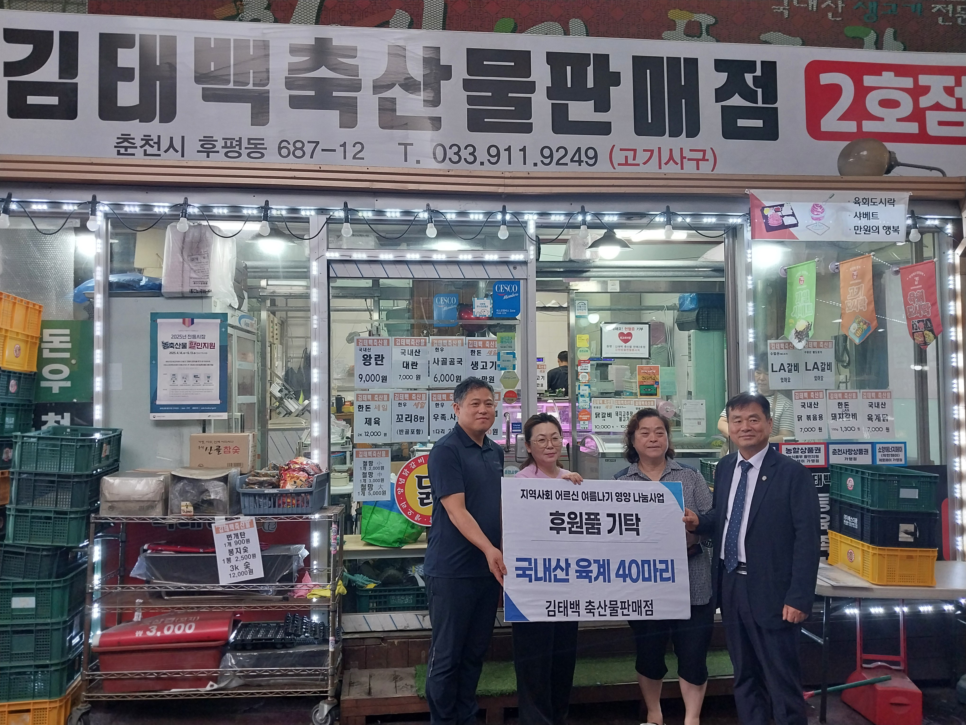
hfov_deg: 67.3
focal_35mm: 26
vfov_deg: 53.1
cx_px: 483
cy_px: 362
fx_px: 726
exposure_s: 1/60
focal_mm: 4
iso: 100
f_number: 1.8
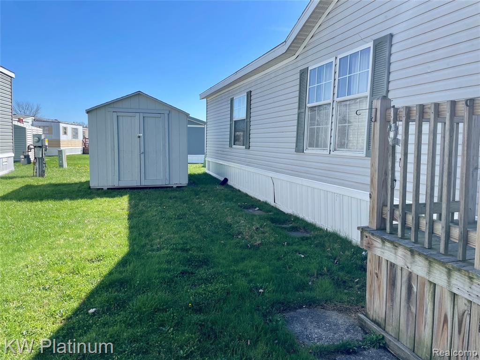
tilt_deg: -5.2
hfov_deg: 67.3
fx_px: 361
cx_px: 240
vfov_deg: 53.1
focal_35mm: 26
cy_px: 180
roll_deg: -0.9
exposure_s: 1/2053
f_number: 1.6
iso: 32
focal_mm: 4.2
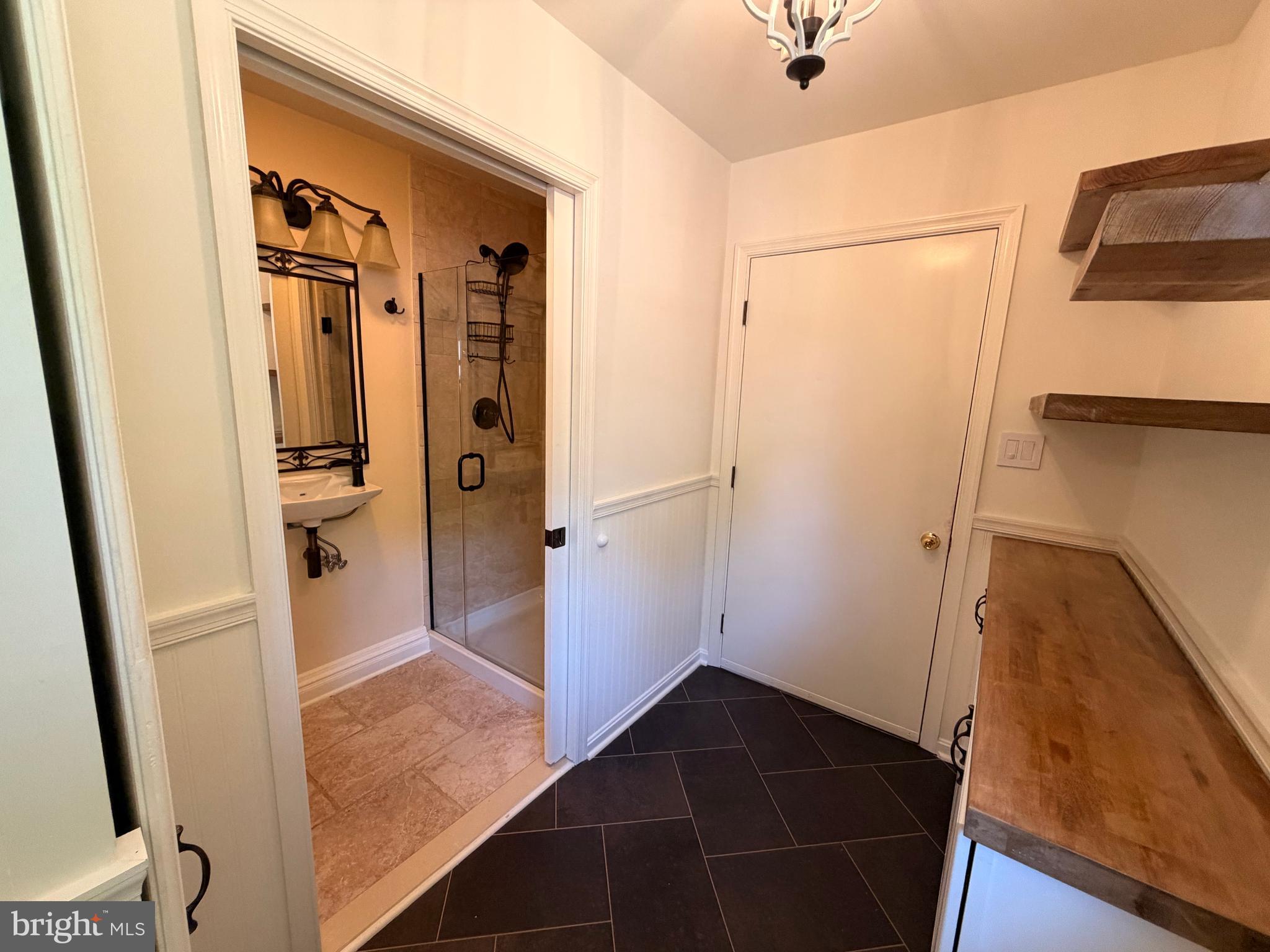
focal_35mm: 14
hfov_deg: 102.1
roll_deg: -2.9
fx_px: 514
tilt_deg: -10.0
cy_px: 476
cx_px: 635
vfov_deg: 85.7
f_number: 2.2
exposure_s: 1/60
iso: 250
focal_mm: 2.22
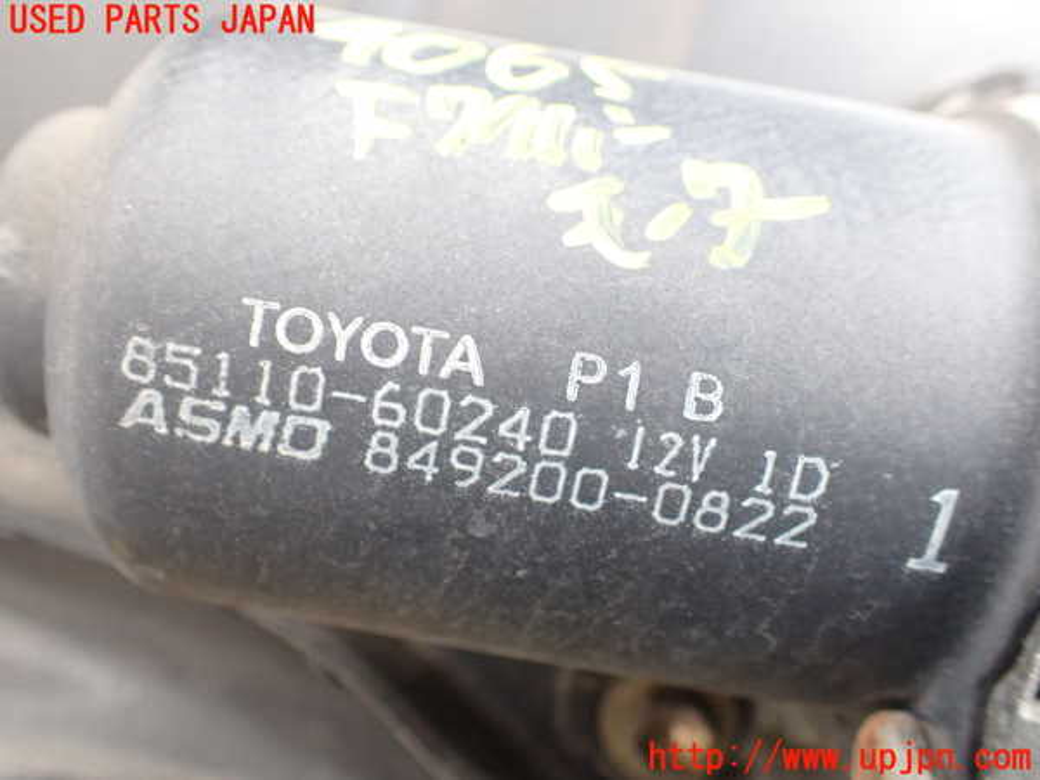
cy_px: 390
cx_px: 520
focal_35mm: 30
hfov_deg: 60.0
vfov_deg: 46.8
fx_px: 901
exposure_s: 1/125
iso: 640
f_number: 2.3
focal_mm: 5.4
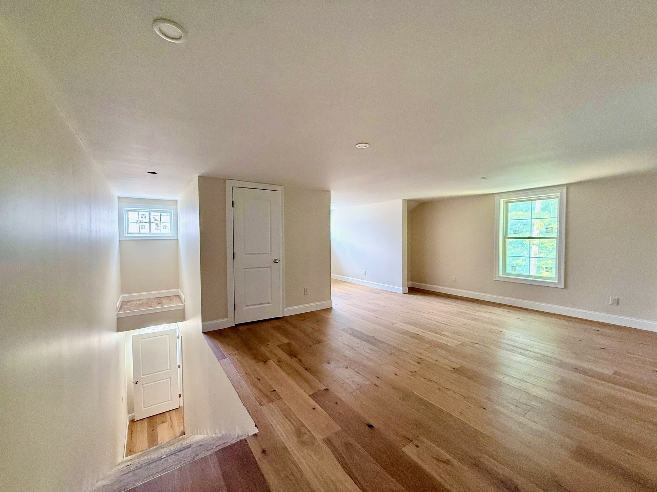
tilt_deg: -1.6
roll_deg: +0.6
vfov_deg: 85.7
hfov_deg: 102.1
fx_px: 266
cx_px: 328
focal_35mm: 14
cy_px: 246
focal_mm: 2.22
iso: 400
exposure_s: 1/60
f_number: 2.2
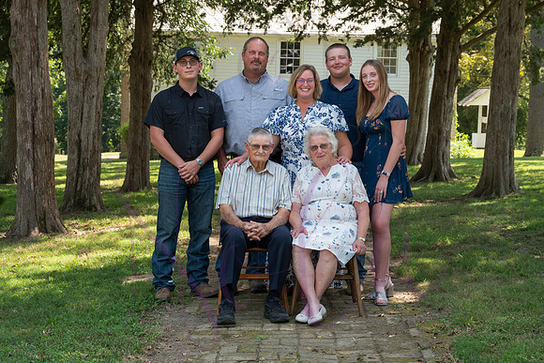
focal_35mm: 65
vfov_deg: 20.9
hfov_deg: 31.0
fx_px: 982
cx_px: 272
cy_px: 182
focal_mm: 65
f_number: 8
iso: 400
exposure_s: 1/160
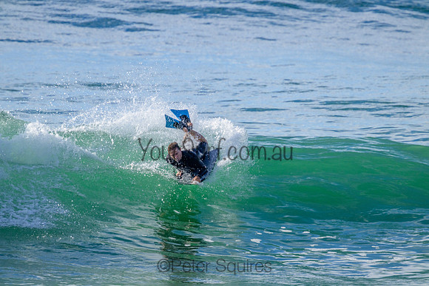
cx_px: 214
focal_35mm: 800
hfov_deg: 2.6
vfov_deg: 1.7
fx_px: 9535
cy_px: 143
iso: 900
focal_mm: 800
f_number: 11
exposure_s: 1/2000
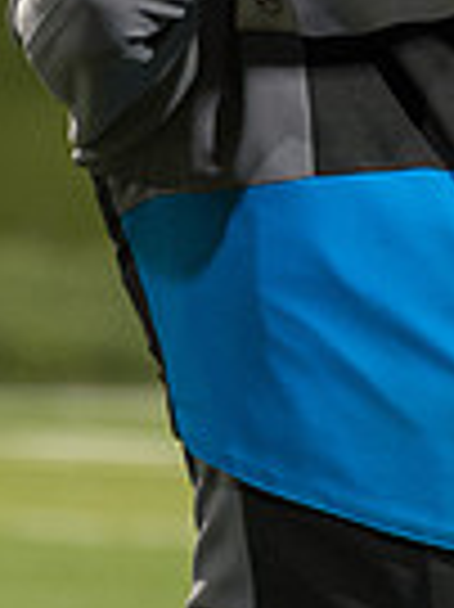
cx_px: 394
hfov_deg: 2.1
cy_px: -243
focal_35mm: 716
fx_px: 12541
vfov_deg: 2.8
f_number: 4.8
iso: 2800
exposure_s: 1/160
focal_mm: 140
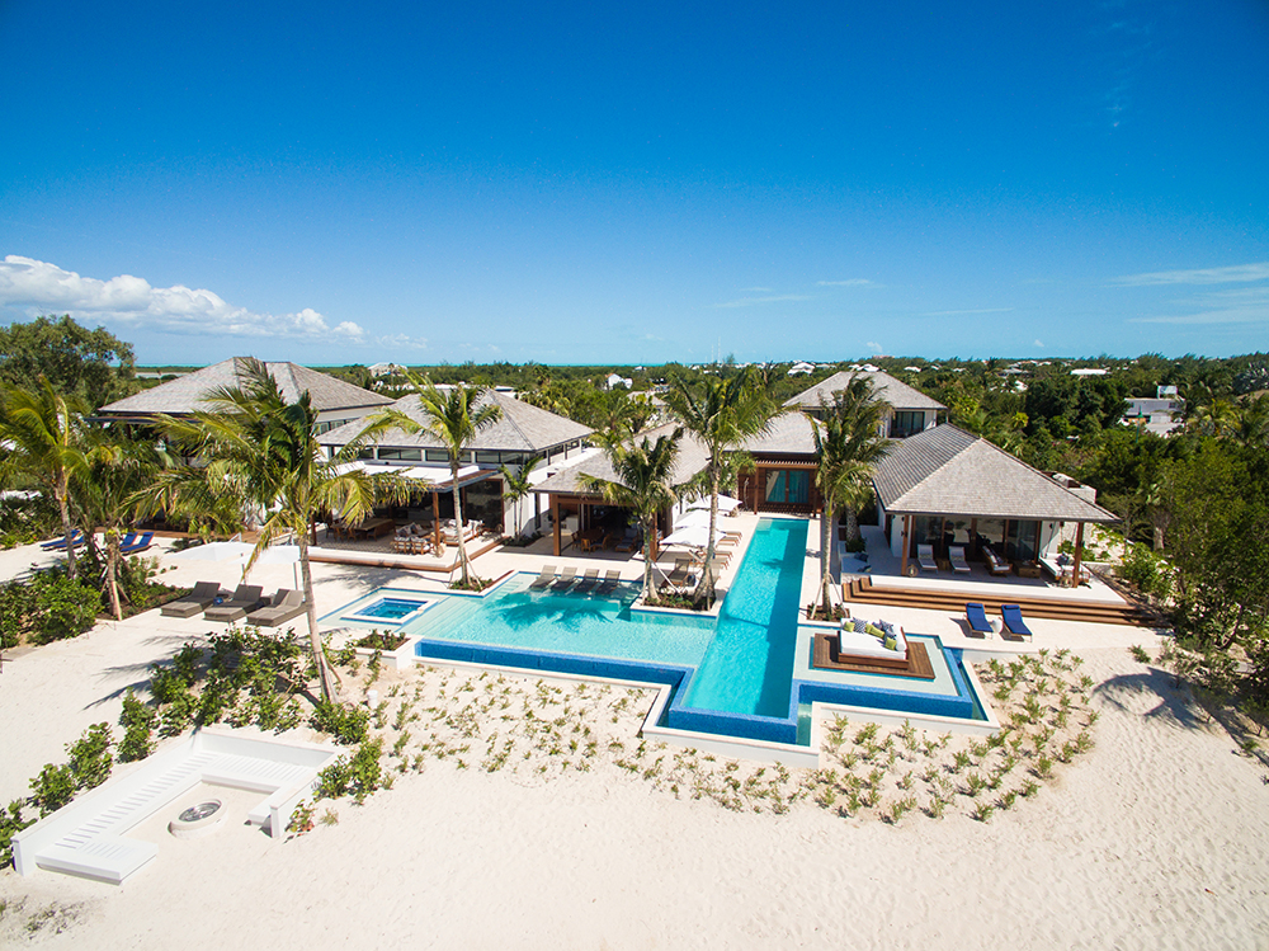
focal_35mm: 20
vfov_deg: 65.9
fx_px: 733
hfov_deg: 81.8
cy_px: 476
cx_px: 634
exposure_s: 1/500
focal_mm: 3.61
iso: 100
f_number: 2.8
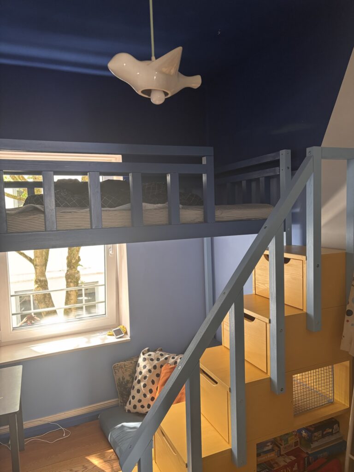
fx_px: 355
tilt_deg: -4.0
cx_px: 177
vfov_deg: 67.3
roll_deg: +1.5
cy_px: 236
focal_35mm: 26
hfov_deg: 53.1
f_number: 1.6
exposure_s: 1/60
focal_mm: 5.96
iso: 160
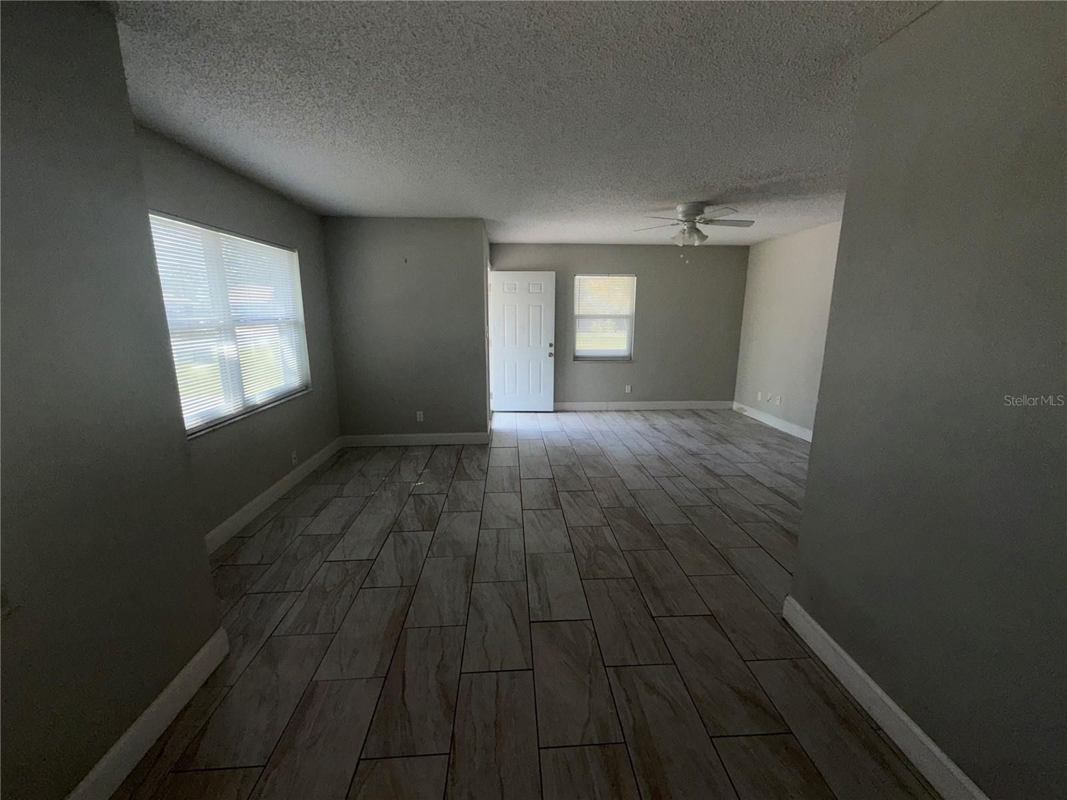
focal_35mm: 14
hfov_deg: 102.1
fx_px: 432
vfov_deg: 85.7
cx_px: 534
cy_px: 400
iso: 32
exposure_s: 1/121
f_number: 2.2
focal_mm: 2.22
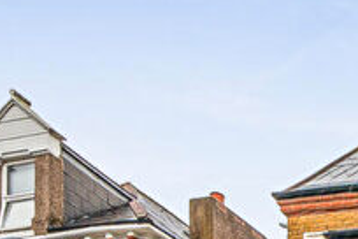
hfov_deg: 18.7
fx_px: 955
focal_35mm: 96
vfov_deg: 13.5
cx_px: 537
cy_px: 344
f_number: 8
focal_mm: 19
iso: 400
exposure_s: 1/160
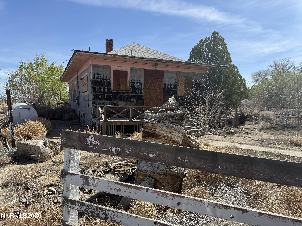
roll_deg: -0.5
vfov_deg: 56.8
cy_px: 113
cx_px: 151
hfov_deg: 71.6
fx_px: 209
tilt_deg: -2.7
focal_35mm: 24
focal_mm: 6.76
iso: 80
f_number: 1.78
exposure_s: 1/3759
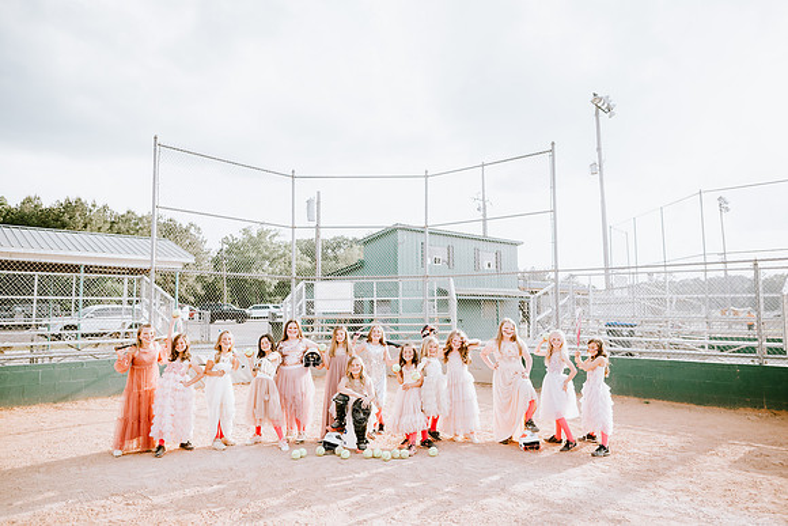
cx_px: 394
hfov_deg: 73.7
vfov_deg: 53.2
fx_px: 525
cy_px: 263
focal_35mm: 24
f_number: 2.8
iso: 160
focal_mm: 24
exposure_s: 1/1250
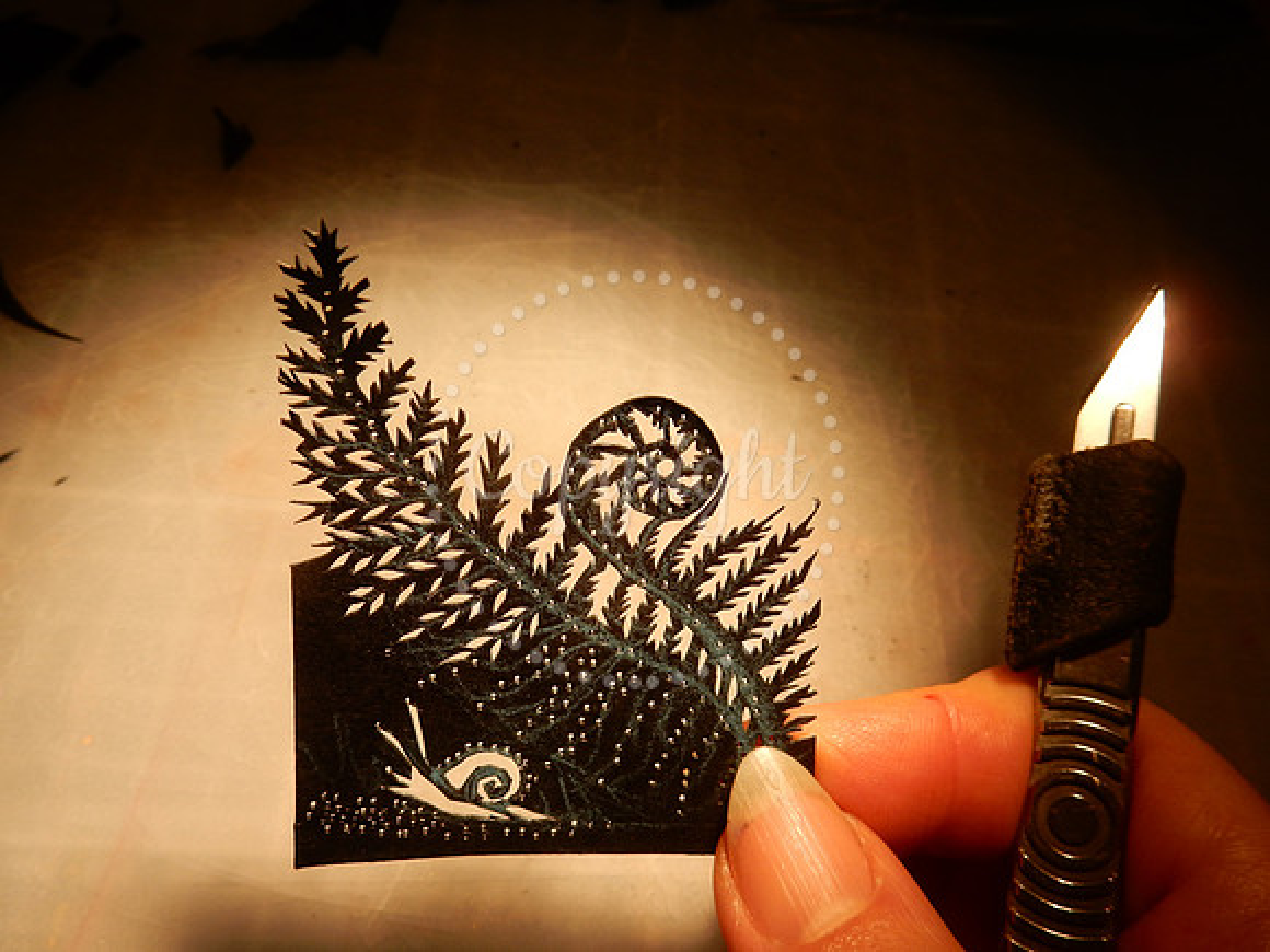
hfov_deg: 69.4
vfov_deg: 54.9
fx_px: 917
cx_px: 635
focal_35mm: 25
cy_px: 476
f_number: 3.7
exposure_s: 1/200
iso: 125
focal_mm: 4.5
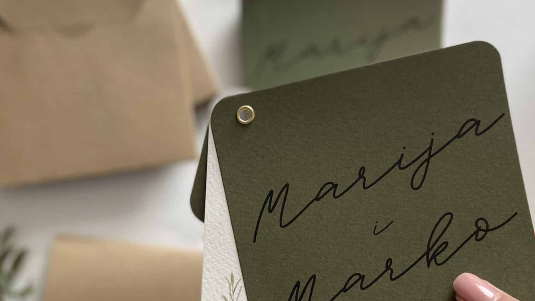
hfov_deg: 42.6
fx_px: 681
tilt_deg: -85.8
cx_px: 209
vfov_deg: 24.5
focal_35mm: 48
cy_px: 248
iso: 50
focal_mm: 4.25
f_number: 1.8
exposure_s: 1/121
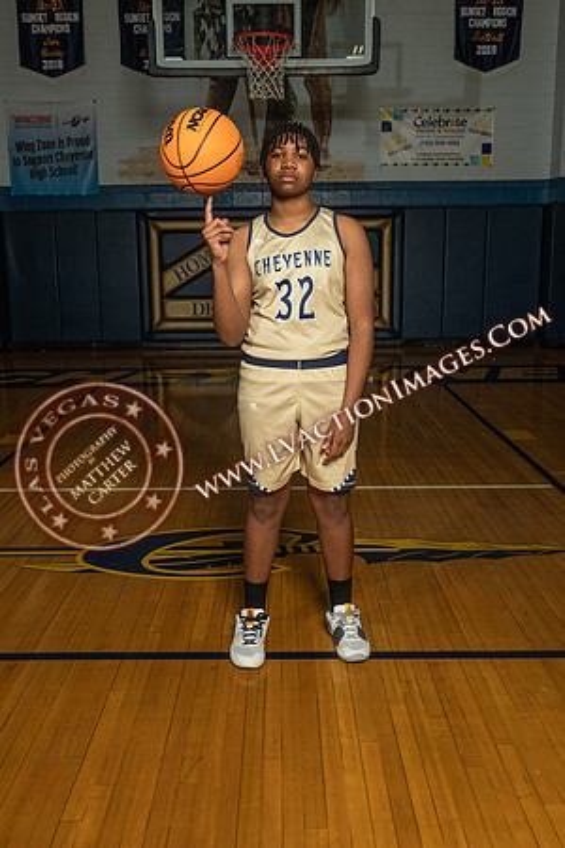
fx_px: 824
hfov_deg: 37.9
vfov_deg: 54.4
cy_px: 424
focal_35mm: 35
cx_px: 282
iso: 125
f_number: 7.1
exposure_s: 1/125
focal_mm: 35
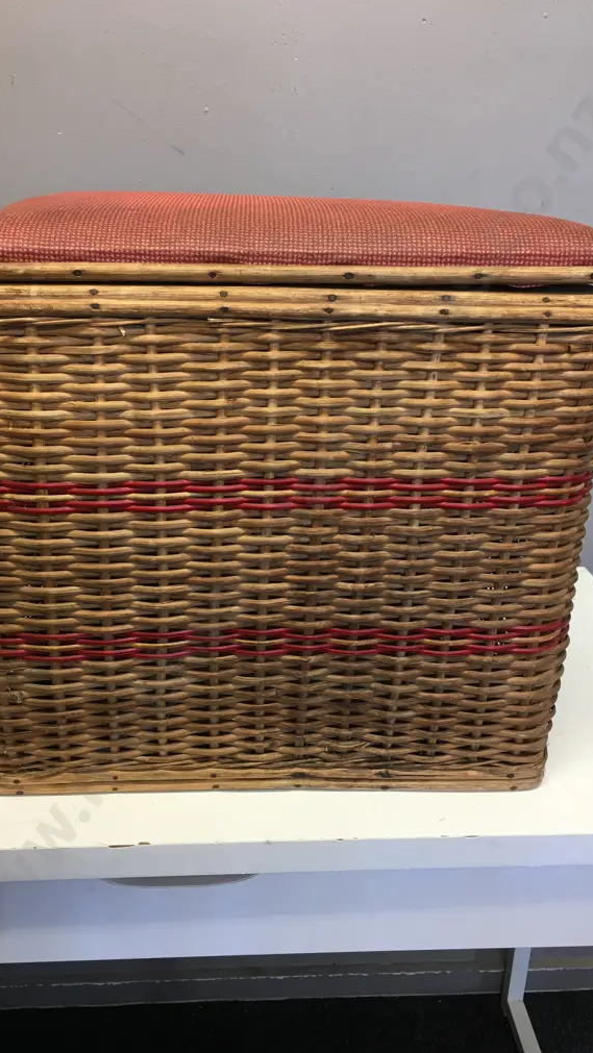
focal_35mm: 32
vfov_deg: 61.0
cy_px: 529
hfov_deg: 36.7
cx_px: 282
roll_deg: -2.8
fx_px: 894
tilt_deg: -19.7
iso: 32
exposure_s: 1/17
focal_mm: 4.15
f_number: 2.2
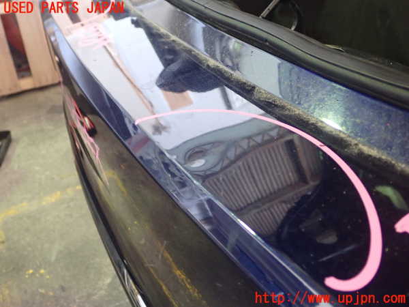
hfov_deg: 45.8
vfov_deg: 35.1
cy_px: 154
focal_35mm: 41
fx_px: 484
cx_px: 204
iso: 800
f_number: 2.8
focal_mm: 7.31
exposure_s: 1/25
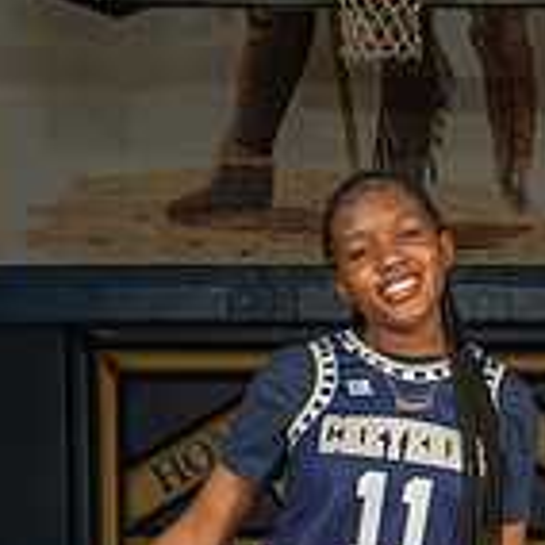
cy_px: 664
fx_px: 2013
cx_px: 418
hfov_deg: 15.3
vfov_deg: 14.9
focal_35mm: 113
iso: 160
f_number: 7.1
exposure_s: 1/200
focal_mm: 42
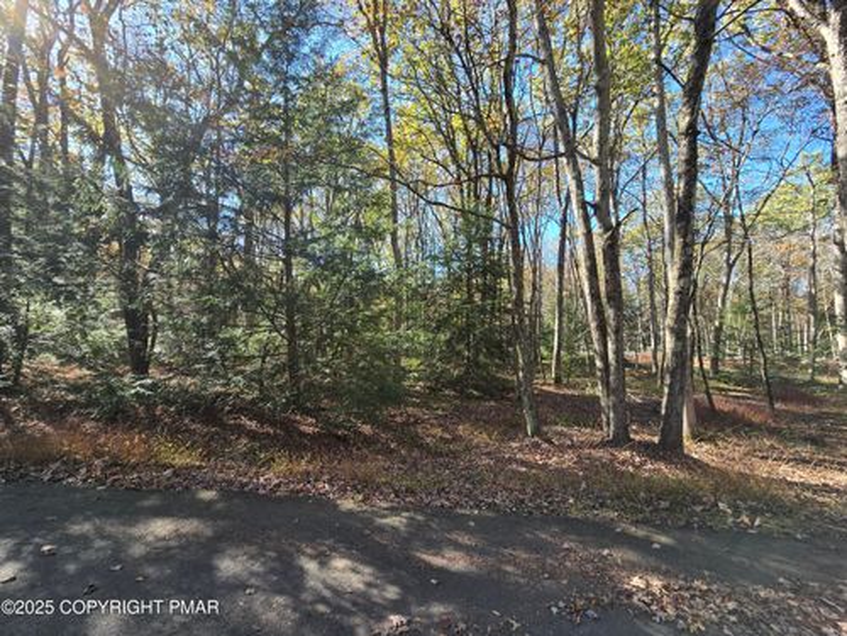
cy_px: 318
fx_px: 318
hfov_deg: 106.2
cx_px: 424
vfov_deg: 89.9
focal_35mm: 13
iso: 50
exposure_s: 1/329
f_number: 2.2
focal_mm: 2.2
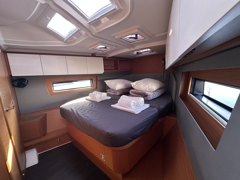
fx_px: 97
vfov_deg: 85.7
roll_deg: +3.7
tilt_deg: -9.6
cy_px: 90
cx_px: 120
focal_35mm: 14
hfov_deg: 102.1
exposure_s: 1/60
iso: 320
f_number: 2.2
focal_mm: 2.22
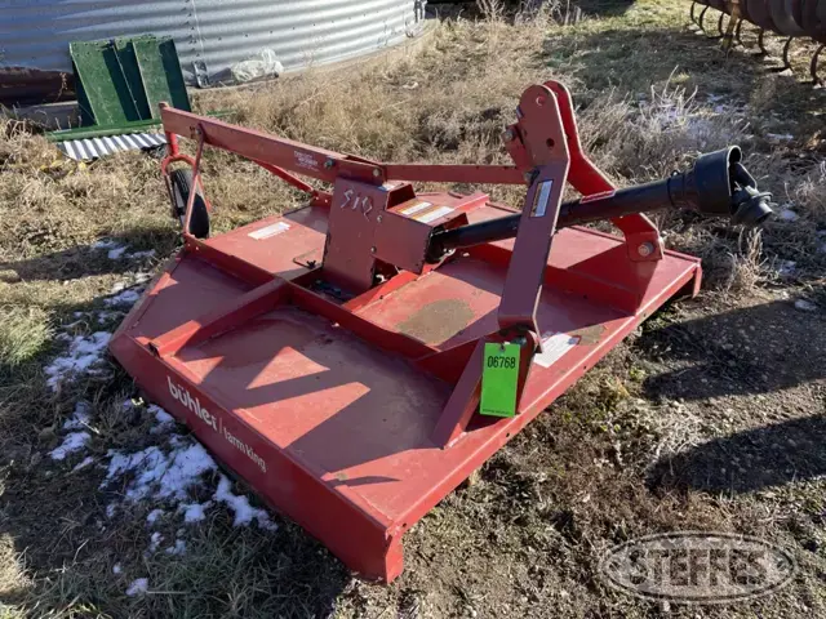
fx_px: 597
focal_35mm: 25
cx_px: 413
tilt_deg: -30.2
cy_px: 310
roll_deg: +3.0
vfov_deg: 54.9
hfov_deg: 69.4
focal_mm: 5.1
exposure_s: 1/791
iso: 32
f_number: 1.6
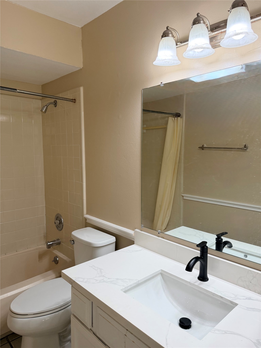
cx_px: 130
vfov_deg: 71.6
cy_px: 174
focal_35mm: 24
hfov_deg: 56.8
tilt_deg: -5.9
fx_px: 241
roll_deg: -0.7
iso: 160
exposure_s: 1/217
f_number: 1.78
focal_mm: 6.76
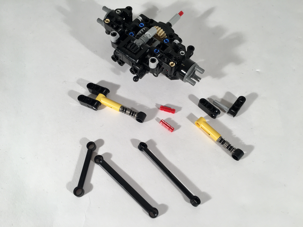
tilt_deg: -62.3
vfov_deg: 48.2
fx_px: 254
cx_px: 152
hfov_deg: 61.7
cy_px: 114
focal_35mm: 29
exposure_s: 1/120
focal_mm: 4.15
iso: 40
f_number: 2.2
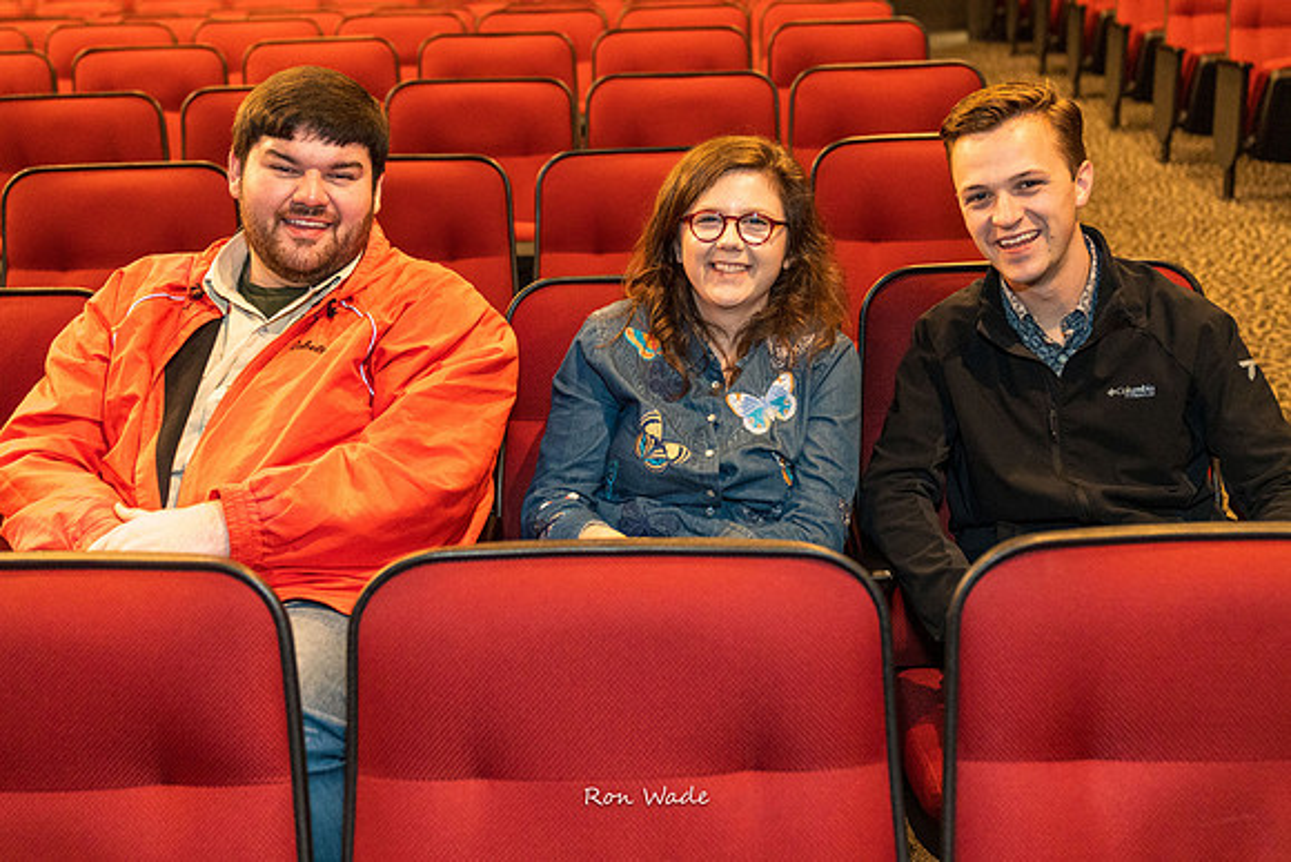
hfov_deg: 47.9
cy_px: 420
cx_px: 654
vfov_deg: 33.0
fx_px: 1455
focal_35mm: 41
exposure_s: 1/160
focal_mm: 38
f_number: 2.8
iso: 6400
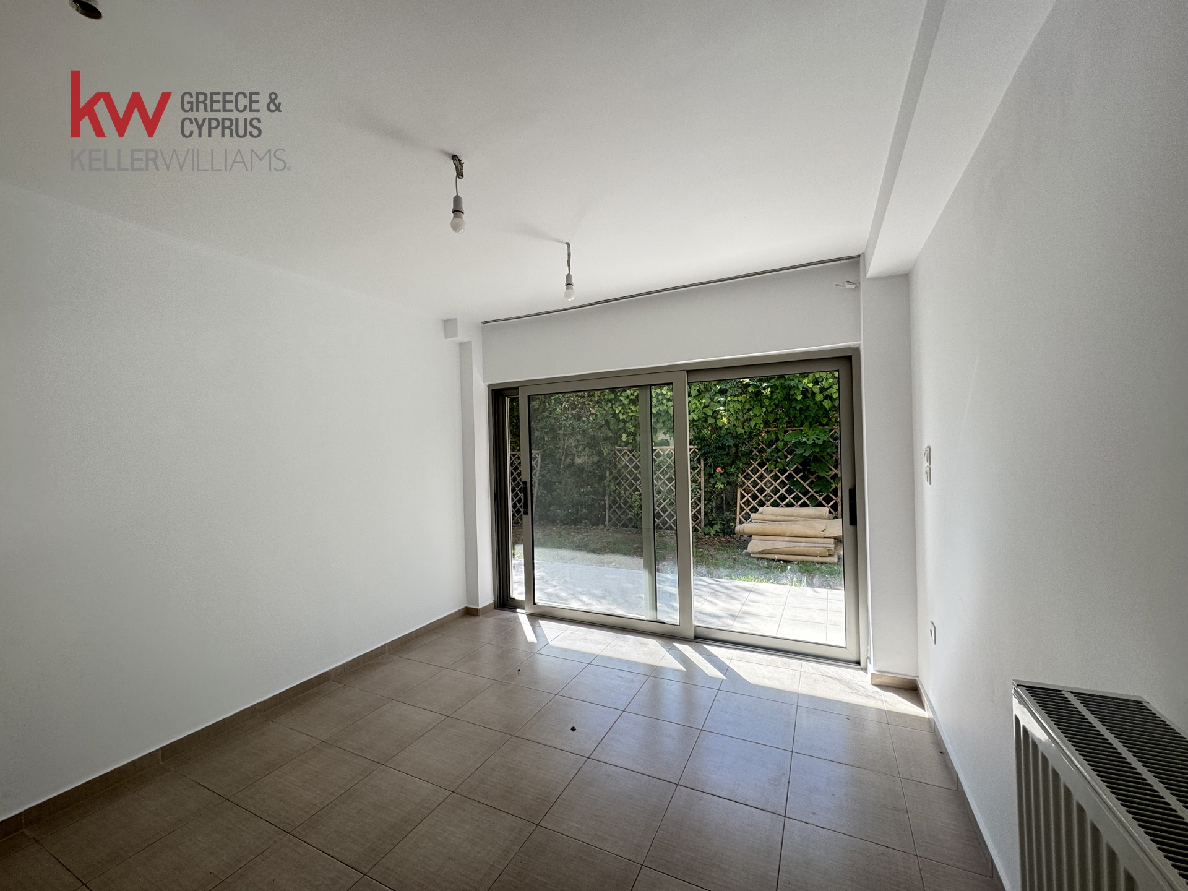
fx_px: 480
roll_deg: +3.2
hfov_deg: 102.1
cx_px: 594
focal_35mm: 14
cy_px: 446
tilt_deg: -0.5
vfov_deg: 85.7
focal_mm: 2.22
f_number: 2.2
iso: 40
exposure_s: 1/137
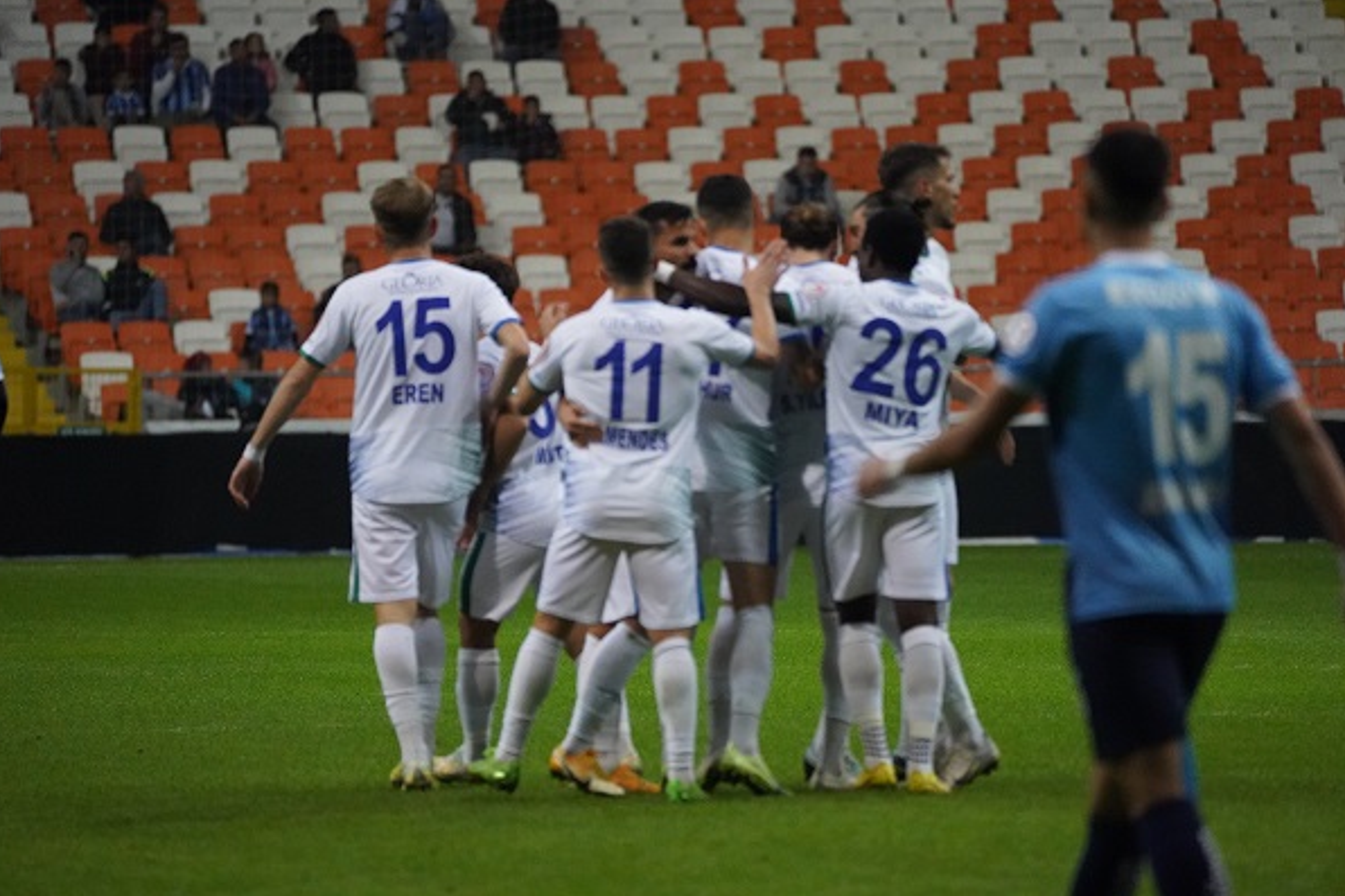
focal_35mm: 403
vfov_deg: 3.4
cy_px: 449
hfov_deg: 5.1
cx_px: 670
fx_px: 15051
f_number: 5.6
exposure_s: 1/2000
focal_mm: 400
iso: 10000
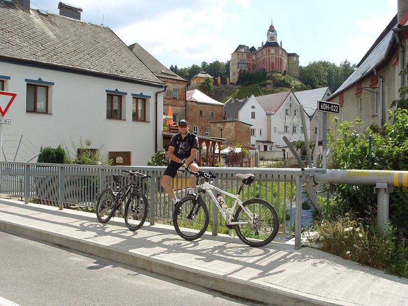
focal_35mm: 35
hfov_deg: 52.6
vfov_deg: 40.7
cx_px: 204
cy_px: 153
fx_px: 413
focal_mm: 7.8
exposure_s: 1/350
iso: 80
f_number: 6.3
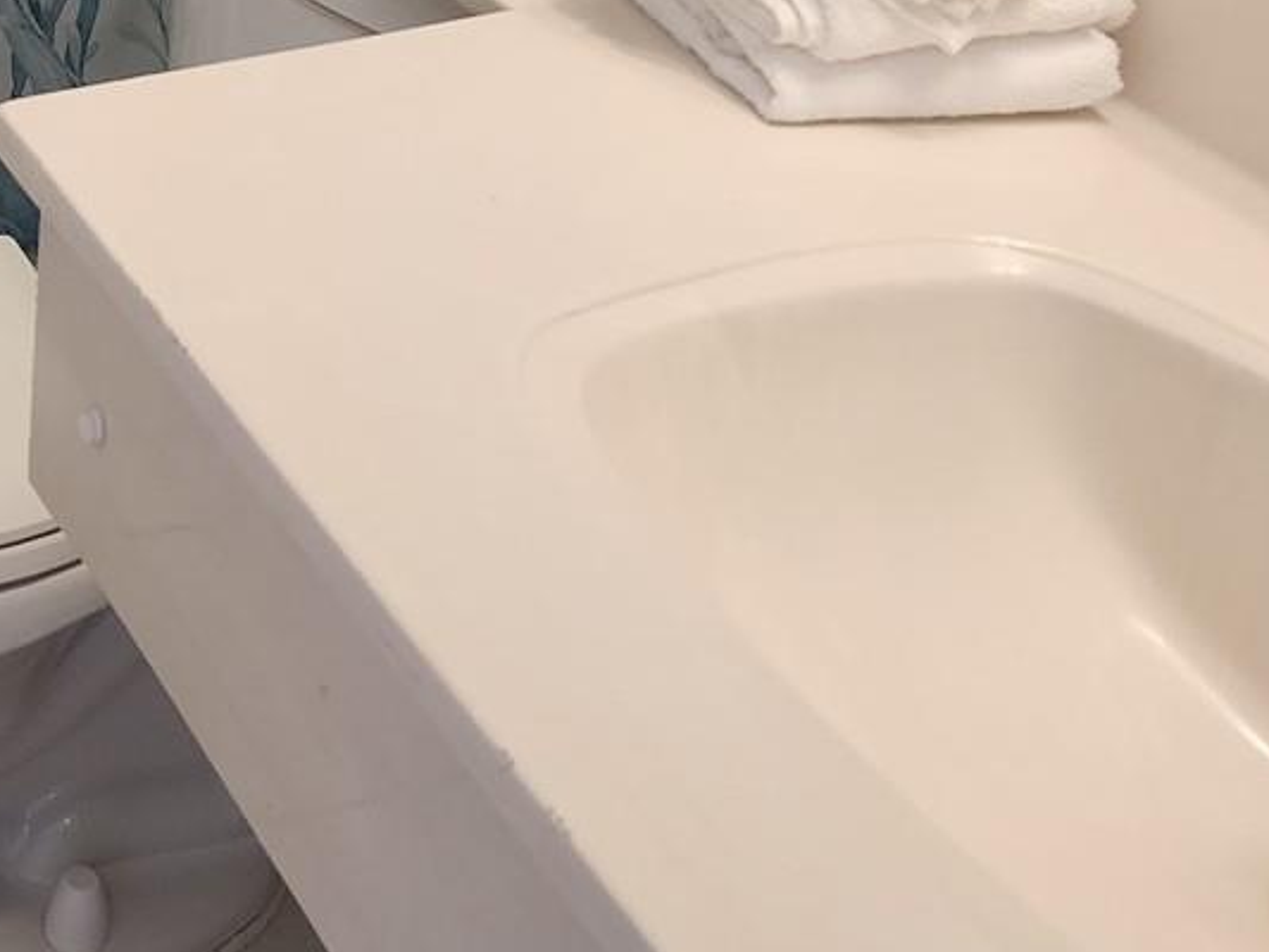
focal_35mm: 69
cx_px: -38
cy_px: -343
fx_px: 2530
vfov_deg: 19.4
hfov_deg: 26.5
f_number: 1.8
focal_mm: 6.4
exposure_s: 1/120
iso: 400
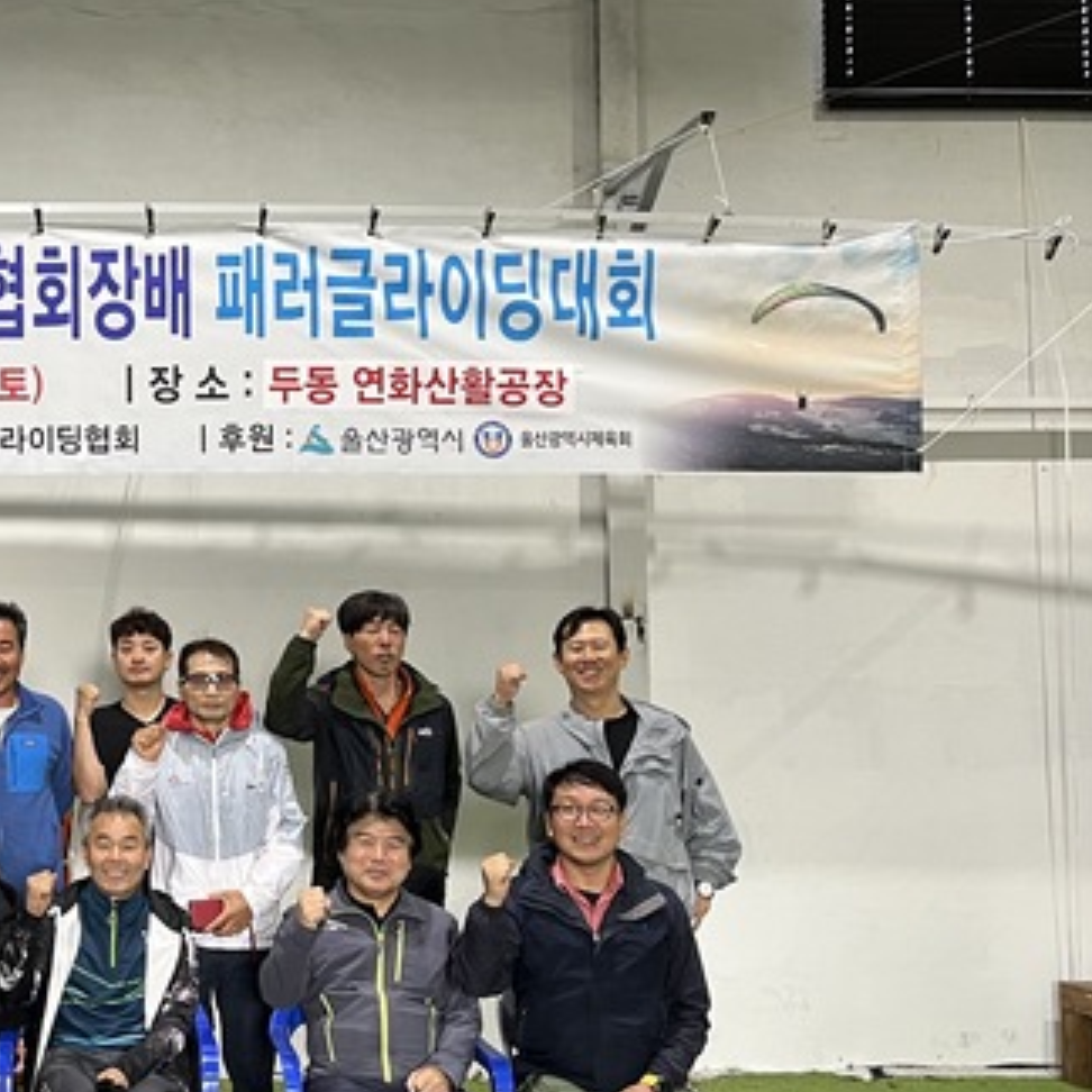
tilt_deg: +3.2
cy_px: 559
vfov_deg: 33.4
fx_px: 1820
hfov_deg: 30.6
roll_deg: +0.0
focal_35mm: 51
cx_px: -37
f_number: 1.6
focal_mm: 5.1
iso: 80
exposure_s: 1/60
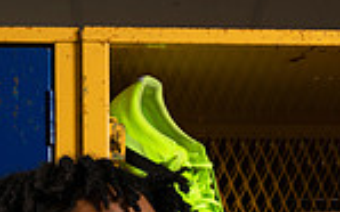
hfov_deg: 15.8
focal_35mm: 132
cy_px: 495
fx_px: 1223
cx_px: 194
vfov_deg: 9.0
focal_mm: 43
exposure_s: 1/250
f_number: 8
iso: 125
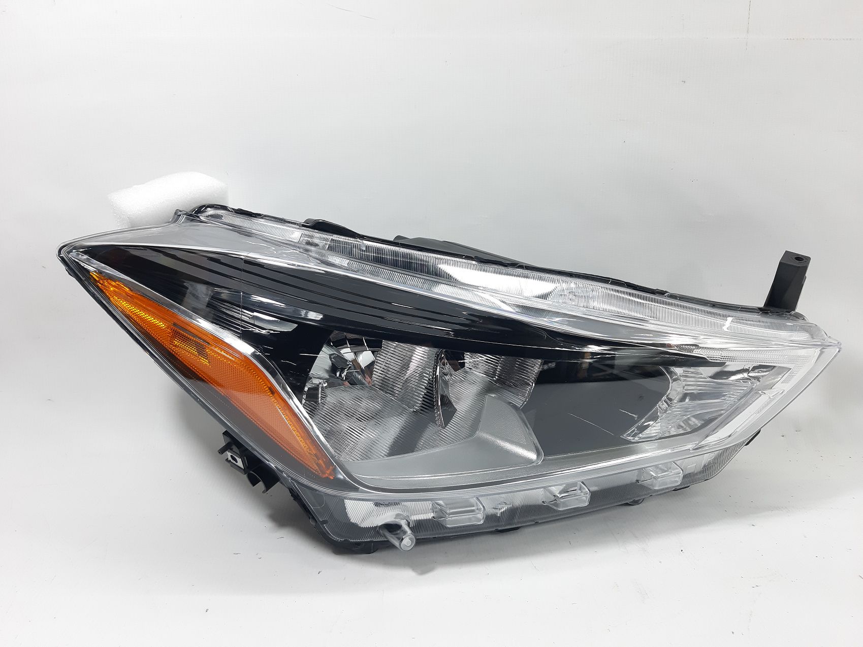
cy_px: 324
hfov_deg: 65.3
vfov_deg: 51.3
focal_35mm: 27
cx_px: 432
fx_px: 673
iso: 64
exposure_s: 1/50
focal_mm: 3.93
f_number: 1.7
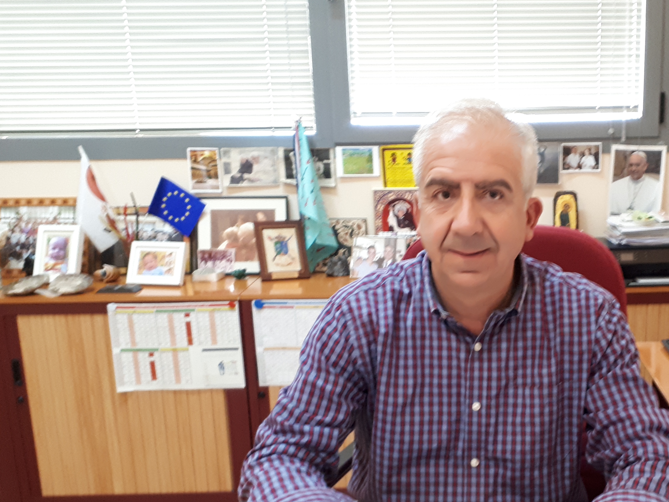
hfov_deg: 41.2
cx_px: 477
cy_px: 361
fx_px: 870
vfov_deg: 31.7
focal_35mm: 45
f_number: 1.9
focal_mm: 3.6
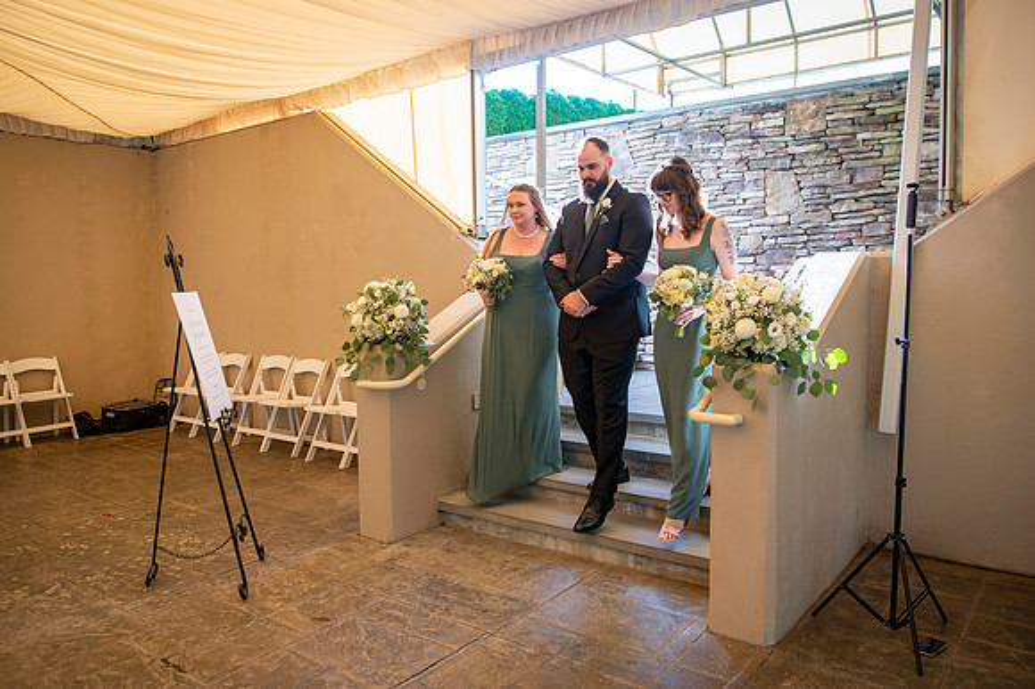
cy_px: 344
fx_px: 791
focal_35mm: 28
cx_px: 518
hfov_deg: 66.4
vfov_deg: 47.1
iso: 200
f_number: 4
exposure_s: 1/100
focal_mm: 27
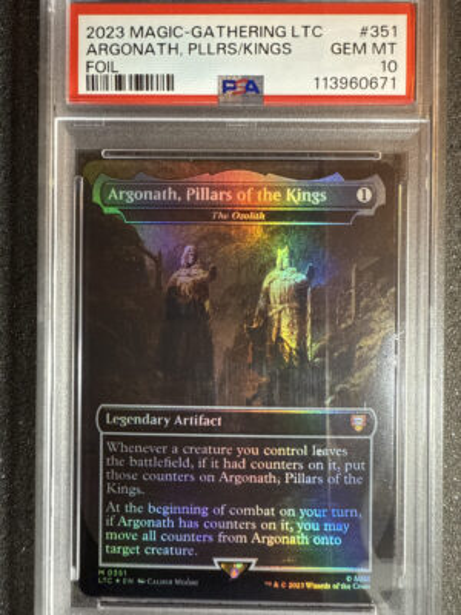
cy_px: 308
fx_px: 426
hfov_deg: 56.8
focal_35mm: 24
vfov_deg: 71.6
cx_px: 230
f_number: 2.2
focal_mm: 2.22
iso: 640
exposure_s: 1/50
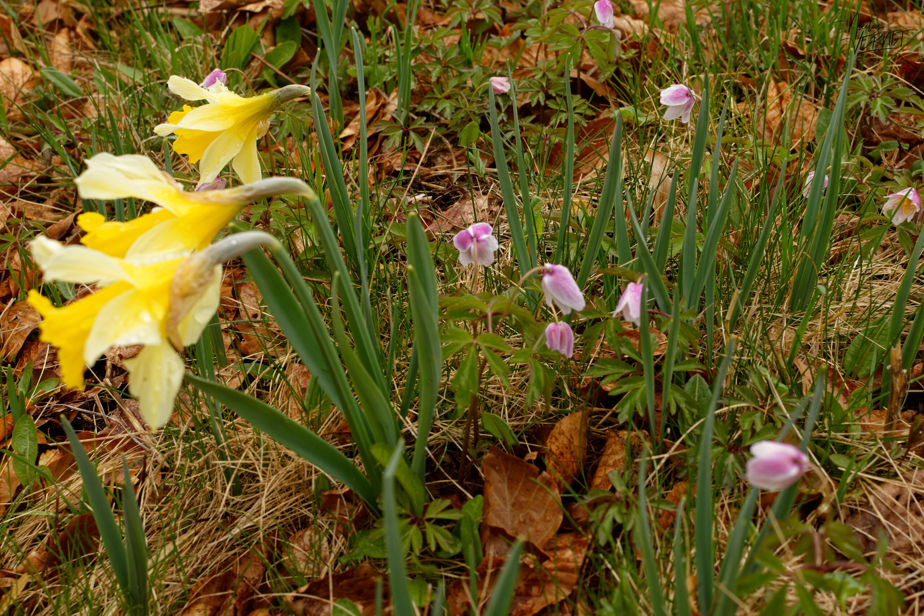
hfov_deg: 37.8
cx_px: 462
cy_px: 308
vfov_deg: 25.8
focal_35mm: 52
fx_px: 1347
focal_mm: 35
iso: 560
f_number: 8
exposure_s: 1/500
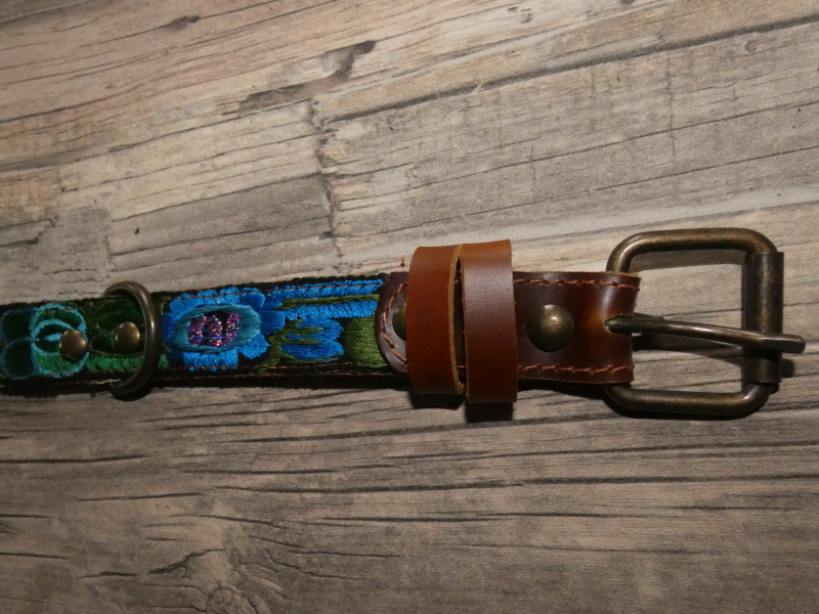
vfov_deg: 61.1
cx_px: 410
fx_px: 521
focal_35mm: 22
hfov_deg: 76.4
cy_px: 307
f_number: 2.9
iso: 800
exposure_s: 1/60
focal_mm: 3.9
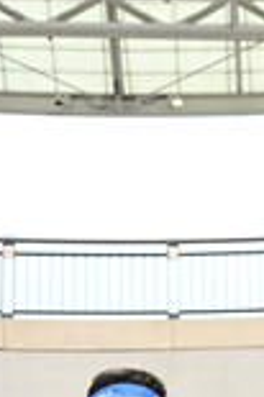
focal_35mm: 110
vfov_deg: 16.9
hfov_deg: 12.2
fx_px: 1213
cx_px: 288
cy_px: 594
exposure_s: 1/250
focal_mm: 31
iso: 6400
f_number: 4
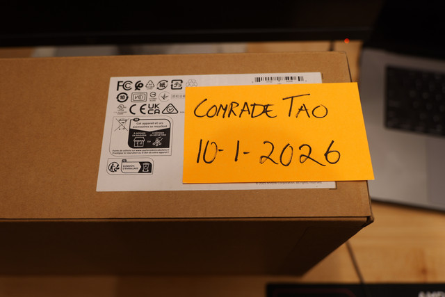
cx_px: 222
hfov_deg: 60.3
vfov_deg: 42.3
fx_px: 383
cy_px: 148
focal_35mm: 31
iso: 500
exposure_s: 1/40
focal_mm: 31
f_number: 4
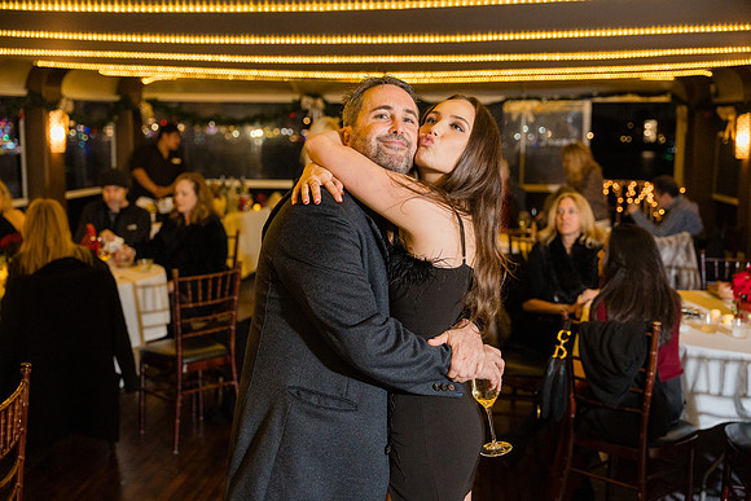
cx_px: 376
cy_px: 250
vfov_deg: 30.1
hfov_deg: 43.9
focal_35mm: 45
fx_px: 931
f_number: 2.8
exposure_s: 1/250
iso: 3200
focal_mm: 44.6
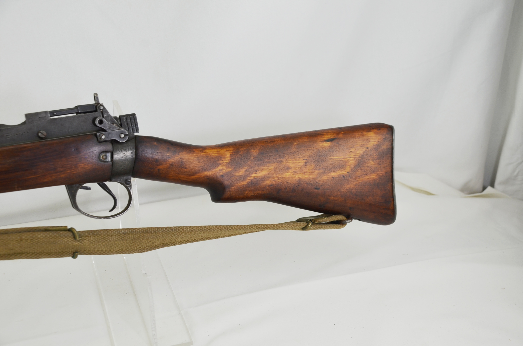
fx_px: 696
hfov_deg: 41.2
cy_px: 173
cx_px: 262
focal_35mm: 48
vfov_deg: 28.0
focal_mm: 32
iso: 280
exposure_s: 1/125
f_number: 5.6
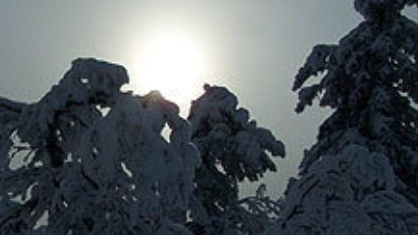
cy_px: 198
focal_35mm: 86
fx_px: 953
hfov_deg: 23.8
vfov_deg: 14.0
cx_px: 10
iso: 80
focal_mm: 6.3
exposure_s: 1/1500
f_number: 5.6
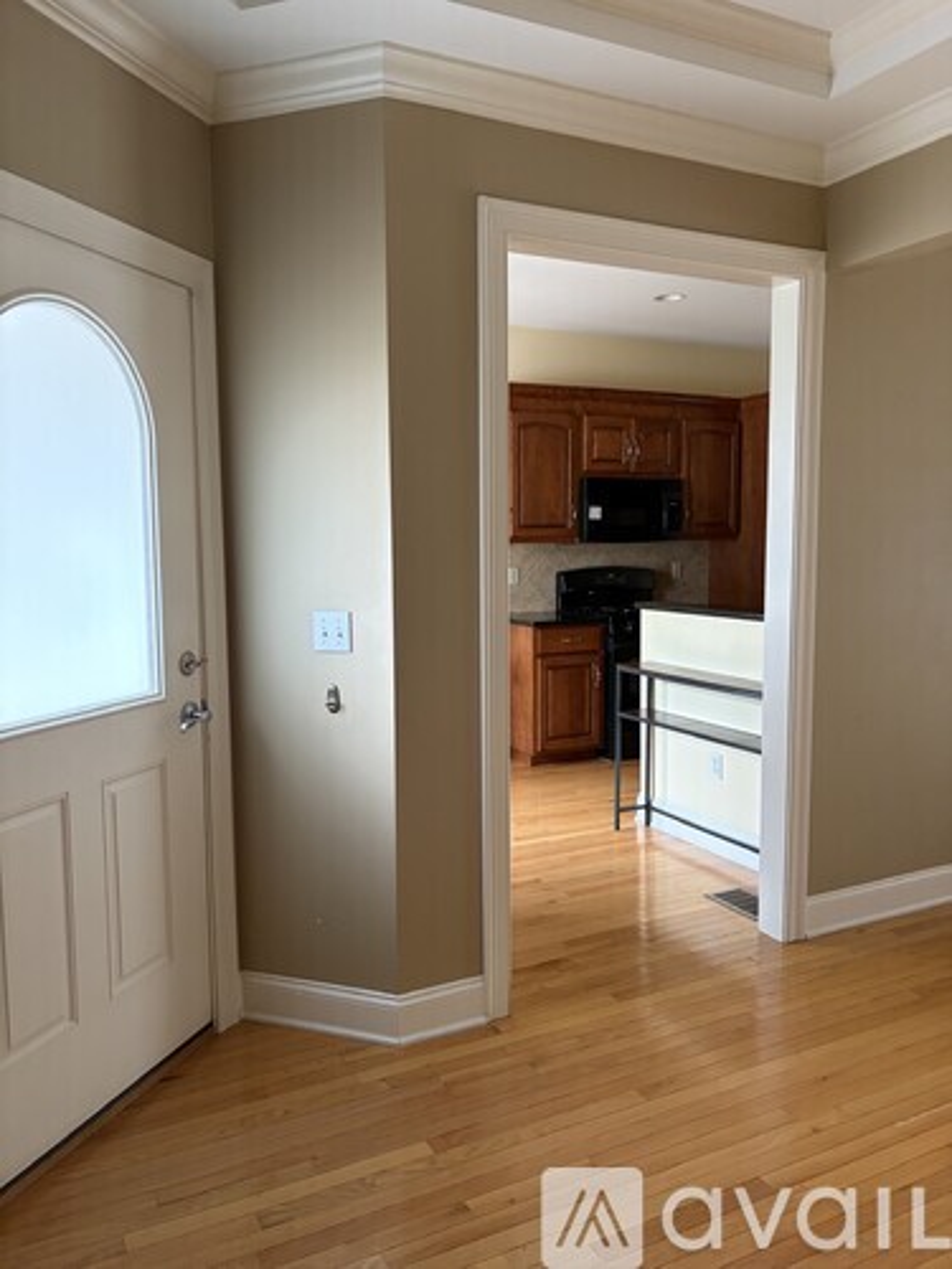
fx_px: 953
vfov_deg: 67.3
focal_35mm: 26
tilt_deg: -6.1
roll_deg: +0.4
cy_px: 634
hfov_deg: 53.1
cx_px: 476
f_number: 1.6
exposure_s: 1/60
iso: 250
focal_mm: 5.96
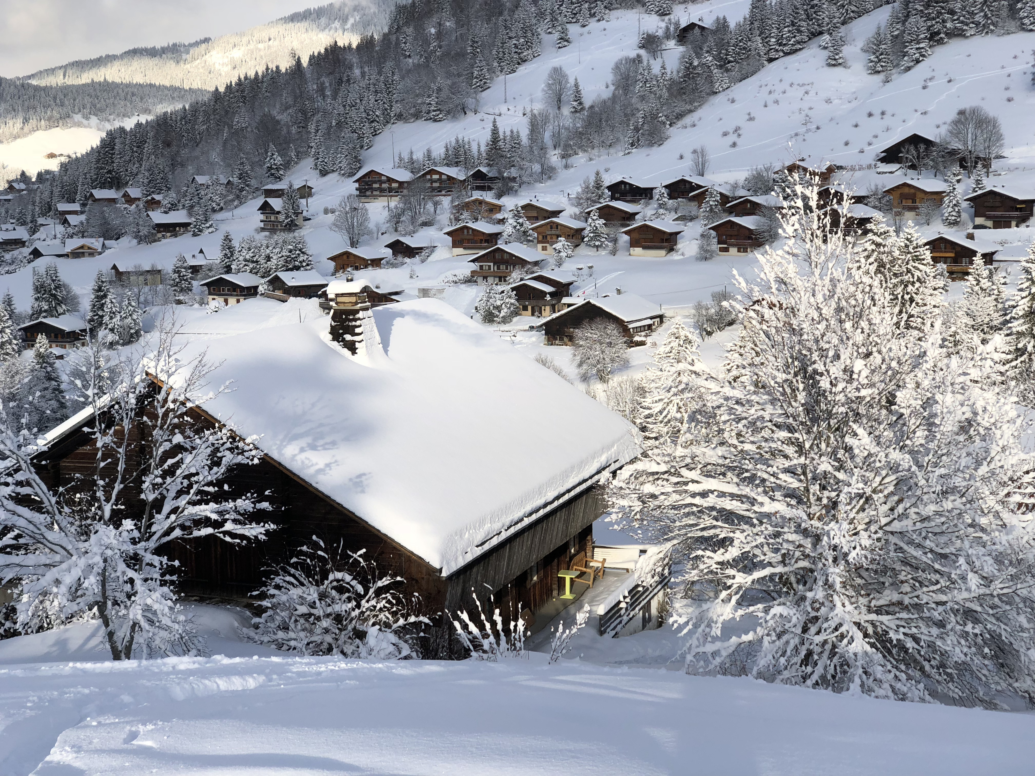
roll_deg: +1.5
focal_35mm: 52
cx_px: 518
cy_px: 388
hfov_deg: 36.8
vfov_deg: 28.0
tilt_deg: -8.5
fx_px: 1555
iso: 16
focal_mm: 6
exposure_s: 1/1297
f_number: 2.4
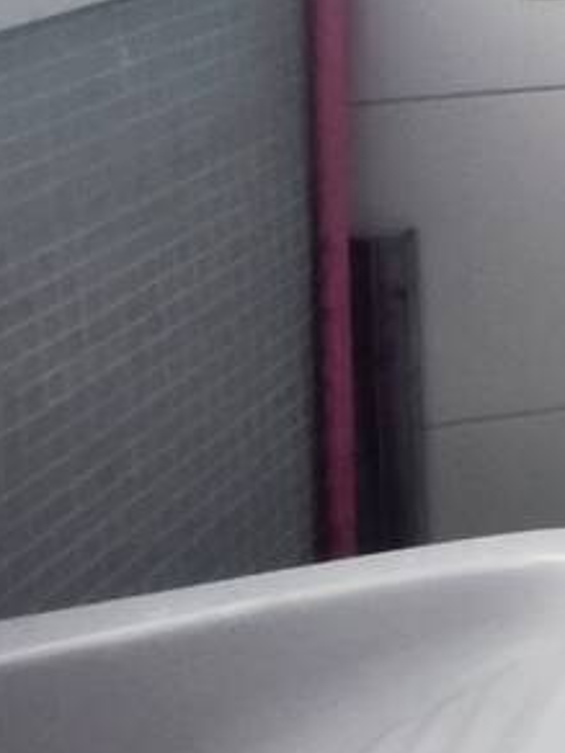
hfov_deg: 10.4
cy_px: -242
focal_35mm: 74
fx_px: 1610
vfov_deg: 23.2
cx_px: 1845
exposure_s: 1/30
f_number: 2.2
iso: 500
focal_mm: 1.91
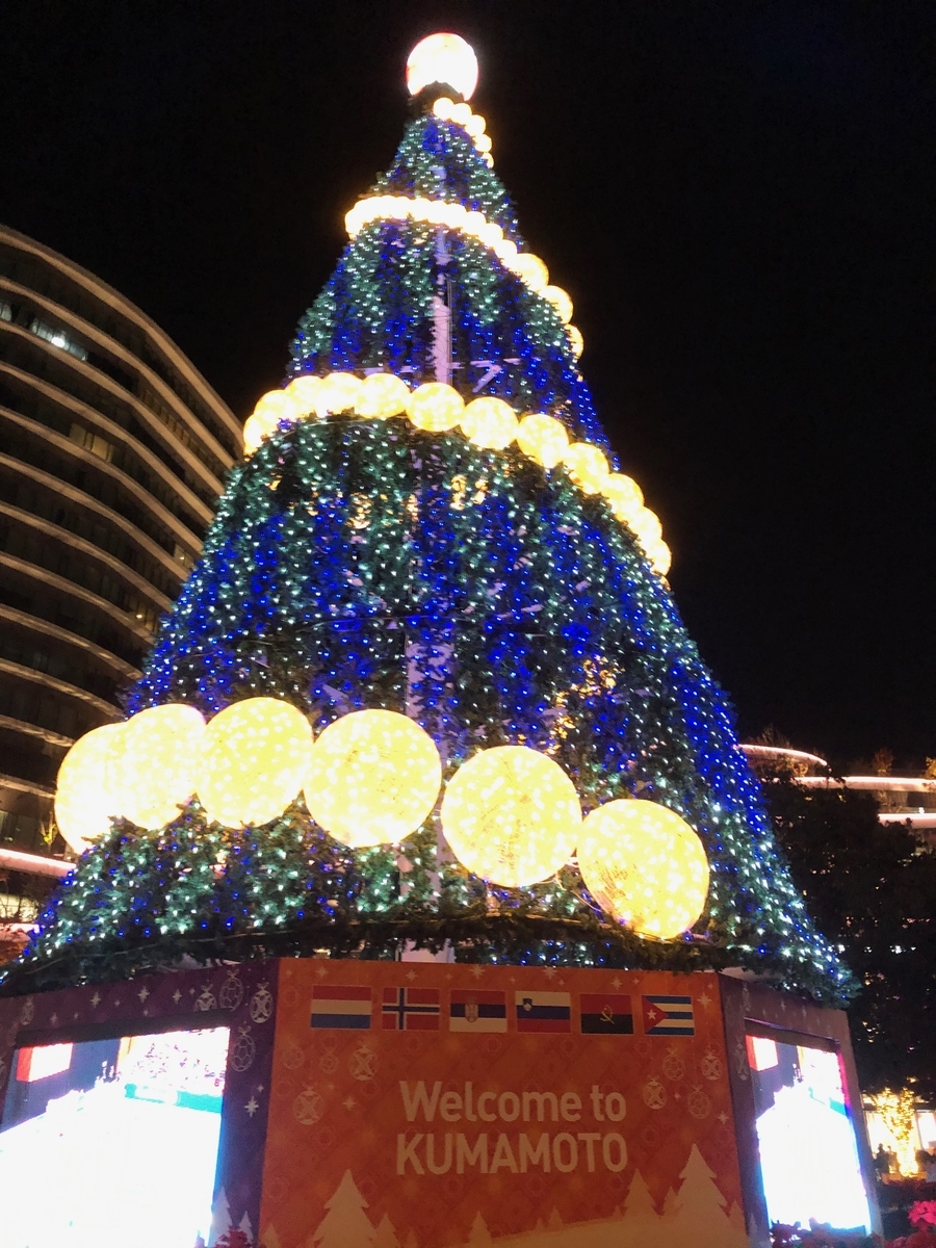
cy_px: 624
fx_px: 1009
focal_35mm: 28
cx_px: 468
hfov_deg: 49.7
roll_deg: +0.8
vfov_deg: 63.4
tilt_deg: +28.3
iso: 100
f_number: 1.8
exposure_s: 1/8
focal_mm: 3.99
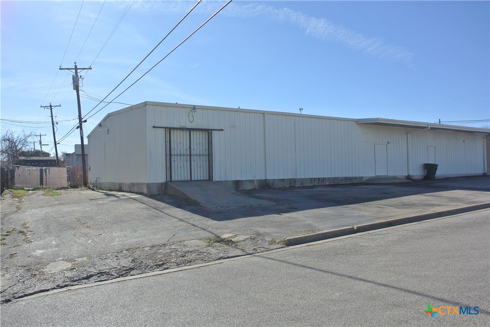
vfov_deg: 48.0
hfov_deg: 67.3
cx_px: 245
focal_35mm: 27
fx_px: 368
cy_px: 164
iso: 100
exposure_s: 1/1000
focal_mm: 10
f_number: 4
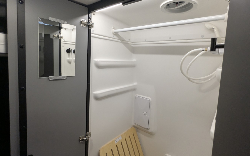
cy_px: 70
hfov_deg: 91.0
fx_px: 123
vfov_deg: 64.8
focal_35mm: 18
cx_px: 131
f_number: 2.2
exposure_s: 1/145
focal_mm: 2.35
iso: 213
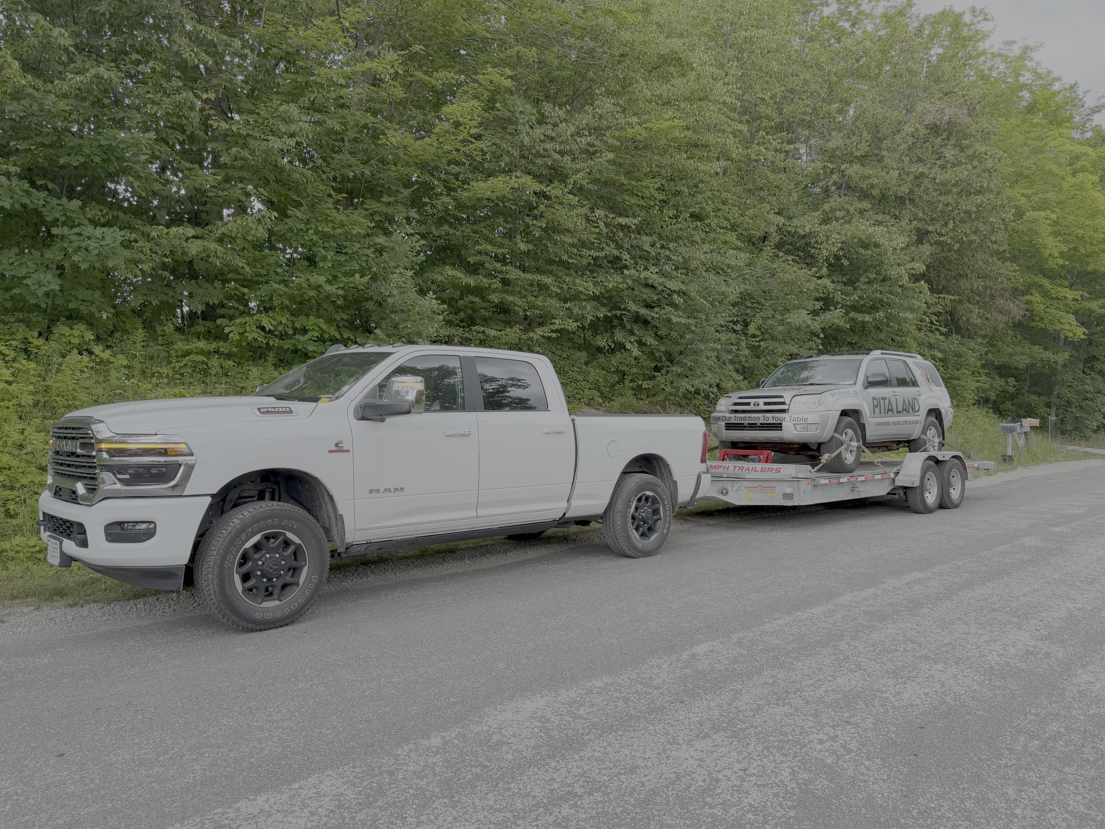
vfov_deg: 54.9
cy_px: 404
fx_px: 798
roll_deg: -1.3
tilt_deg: +2.4
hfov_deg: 69.4
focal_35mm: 25
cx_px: 565
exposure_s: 1/330
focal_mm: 6.76
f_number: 1.78
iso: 80
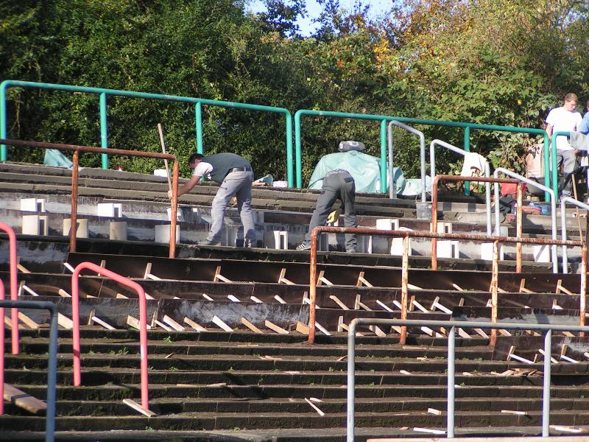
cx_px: 294
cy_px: 221
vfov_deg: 8.6
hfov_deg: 11.5
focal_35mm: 172
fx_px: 2927
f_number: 3.5
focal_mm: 26.3
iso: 50
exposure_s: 1/400
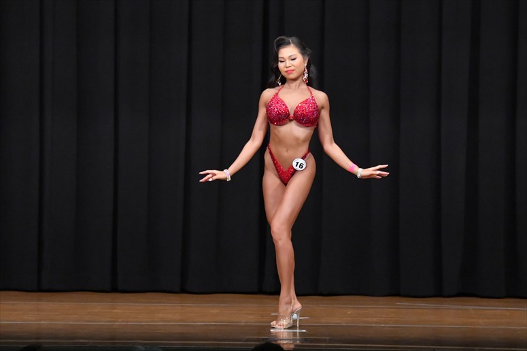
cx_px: 264
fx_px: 3292
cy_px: 176
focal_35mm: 225
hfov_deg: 9.2
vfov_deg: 6.1
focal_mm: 150
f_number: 5.6
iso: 8000
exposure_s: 1/400
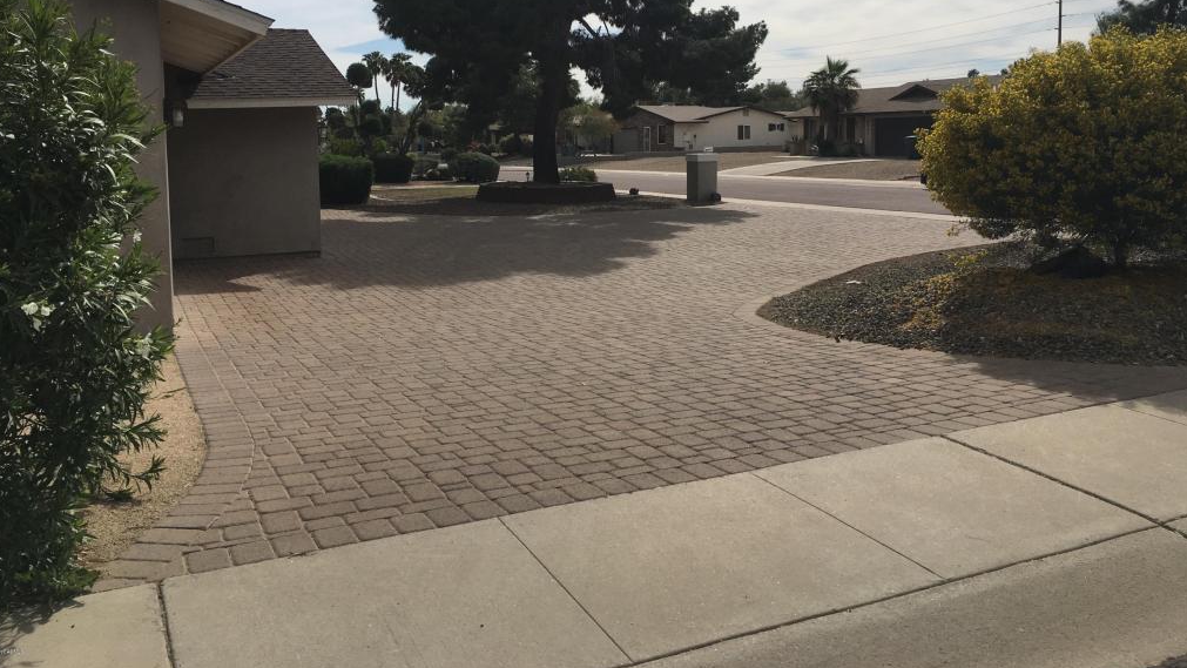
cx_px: 593
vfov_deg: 36.4
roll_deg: +0.9
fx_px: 1007
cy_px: 229
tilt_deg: -3.9
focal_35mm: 32
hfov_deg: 61.0
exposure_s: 1/3846
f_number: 2.2
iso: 25
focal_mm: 4.15
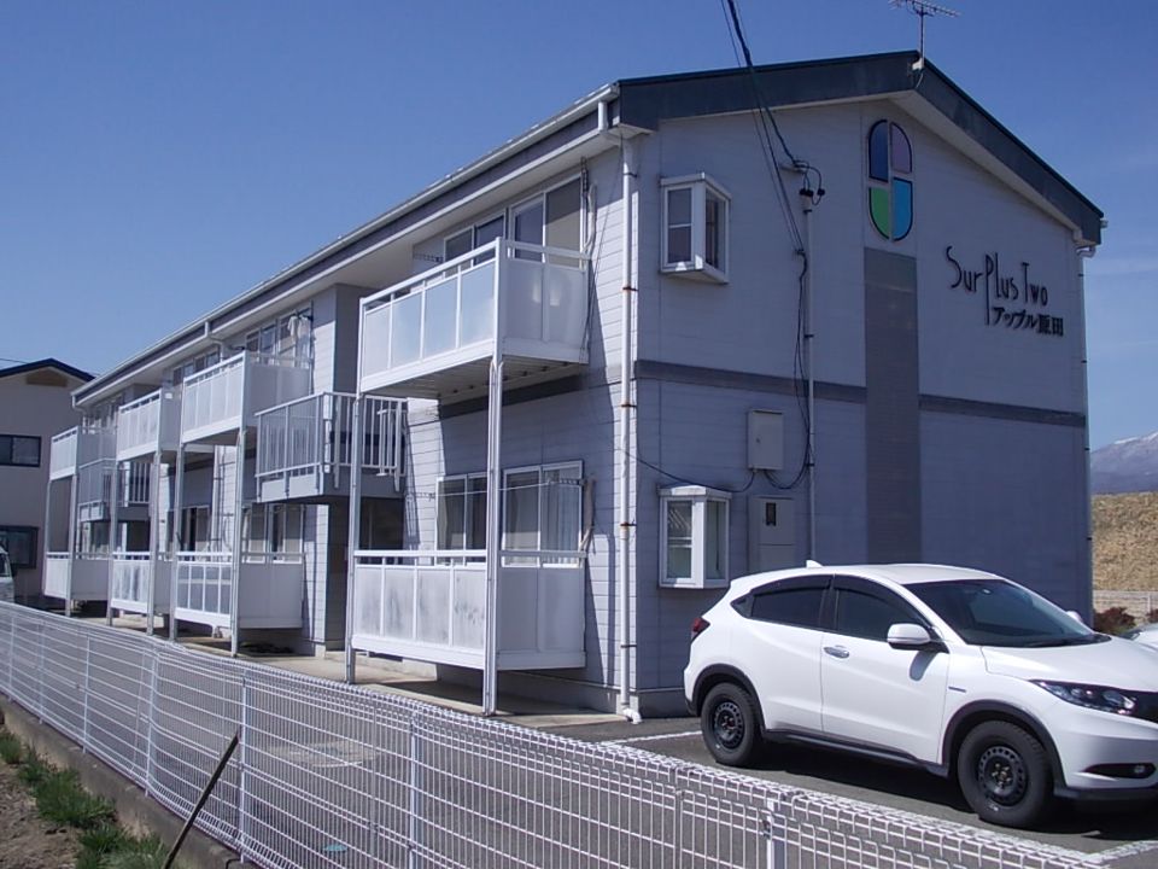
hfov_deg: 49.0
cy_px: 434
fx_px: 1271
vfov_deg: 37.7
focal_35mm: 38
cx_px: 579
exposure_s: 1/500
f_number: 6.2
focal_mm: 5.3
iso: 80
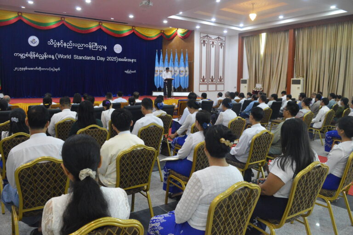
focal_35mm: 27
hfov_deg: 67.4
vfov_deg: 47.9
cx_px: 176
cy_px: 118
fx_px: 265
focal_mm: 18
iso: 3200
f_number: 5.6
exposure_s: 1/80
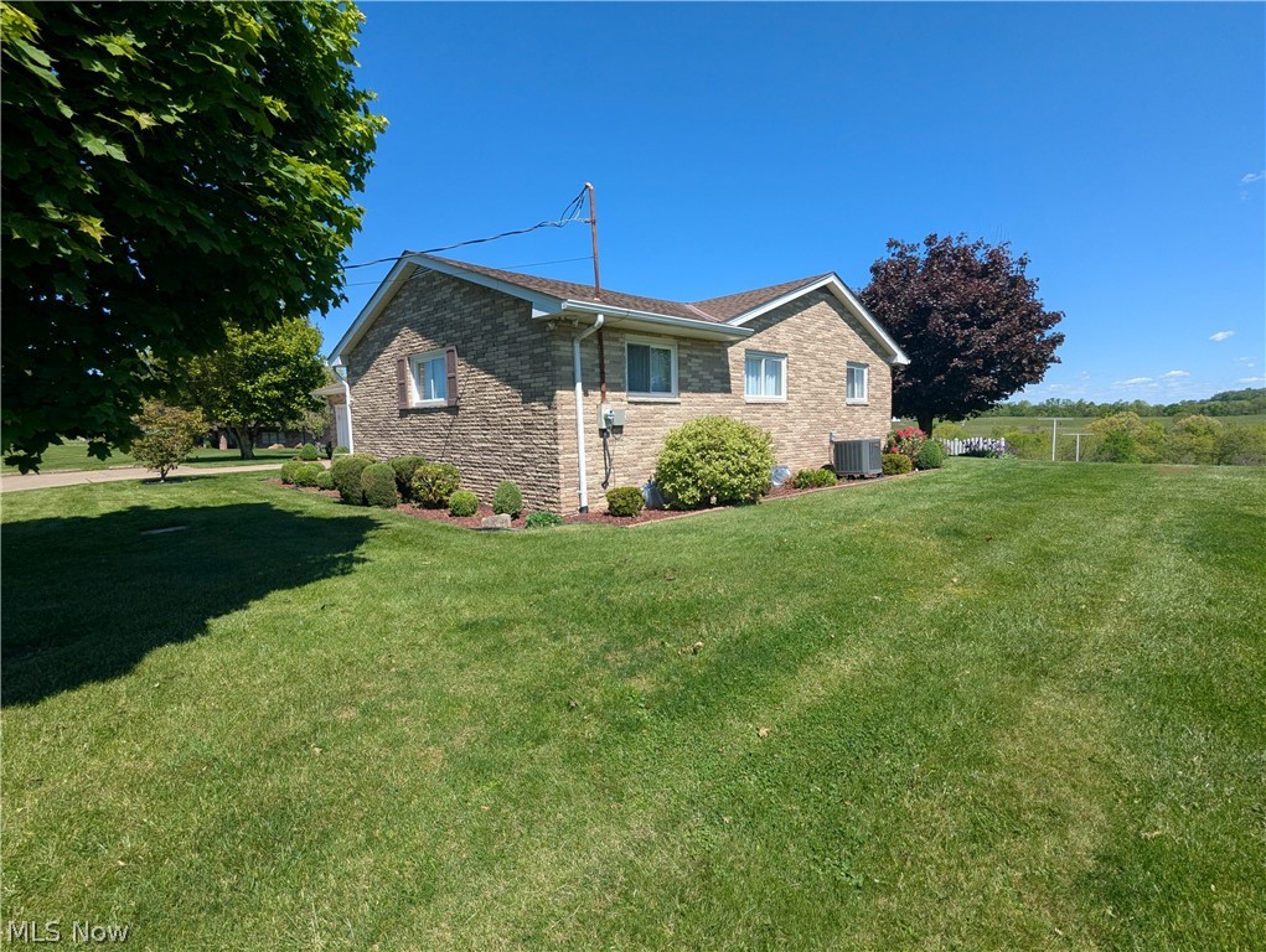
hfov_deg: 94.4
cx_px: 633
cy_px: 476
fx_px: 586
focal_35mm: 16
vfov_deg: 78.2
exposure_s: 1/1460
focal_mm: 2.35
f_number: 2.2
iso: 49
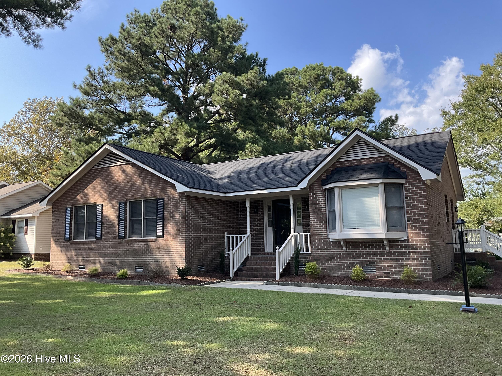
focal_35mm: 29
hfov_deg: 61.7
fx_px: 421
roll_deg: +1.2
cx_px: 251
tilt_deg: +6.9
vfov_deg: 48.2
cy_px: 188
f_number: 1.8
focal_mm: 3
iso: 25
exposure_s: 1/574
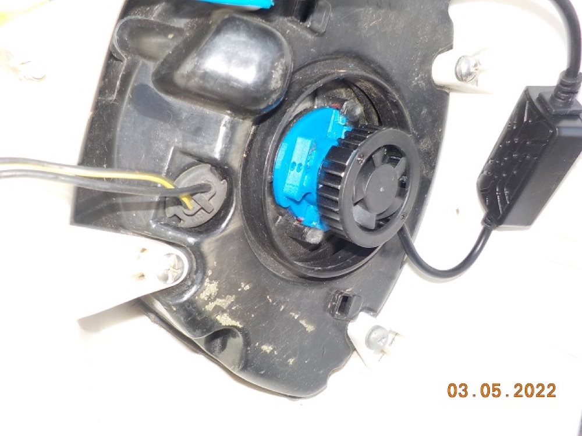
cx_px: 291
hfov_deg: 60.0
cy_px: 218
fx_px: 504
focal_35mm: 30
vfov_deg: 46.8
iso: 125
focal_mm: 4.1
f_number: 3.3
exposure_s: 1/80
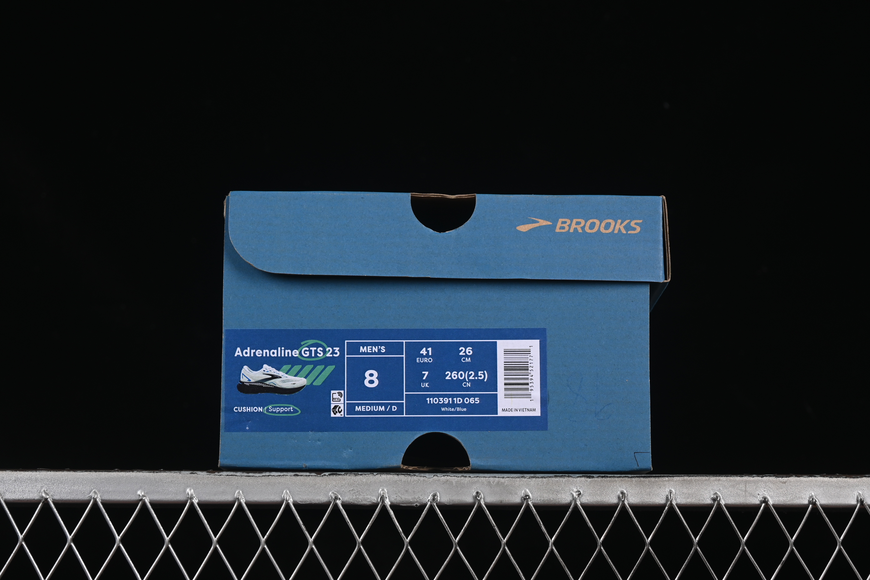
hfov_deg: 27.0
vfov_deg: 18.2
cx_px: 435
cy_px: 290
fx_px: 1812
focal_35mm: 75
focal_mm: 50
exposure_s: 1/80
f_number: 8
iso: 160
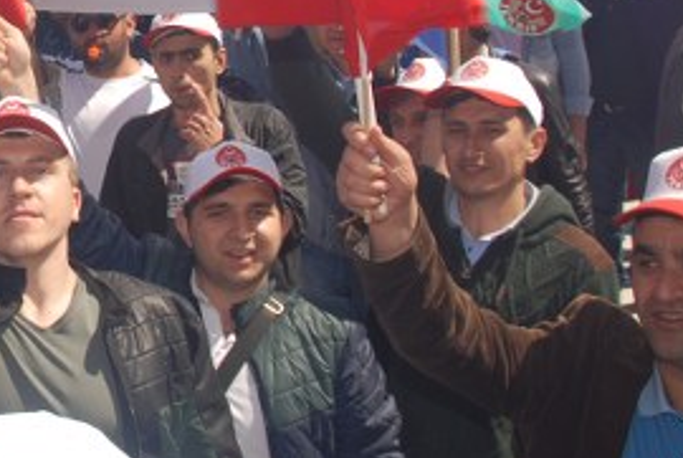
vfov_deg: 16.9
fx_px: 1520
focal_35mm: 80
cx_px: -76
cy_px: 35
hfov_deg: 23.7
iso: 100
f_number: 9
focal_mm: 18
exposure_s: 1/200
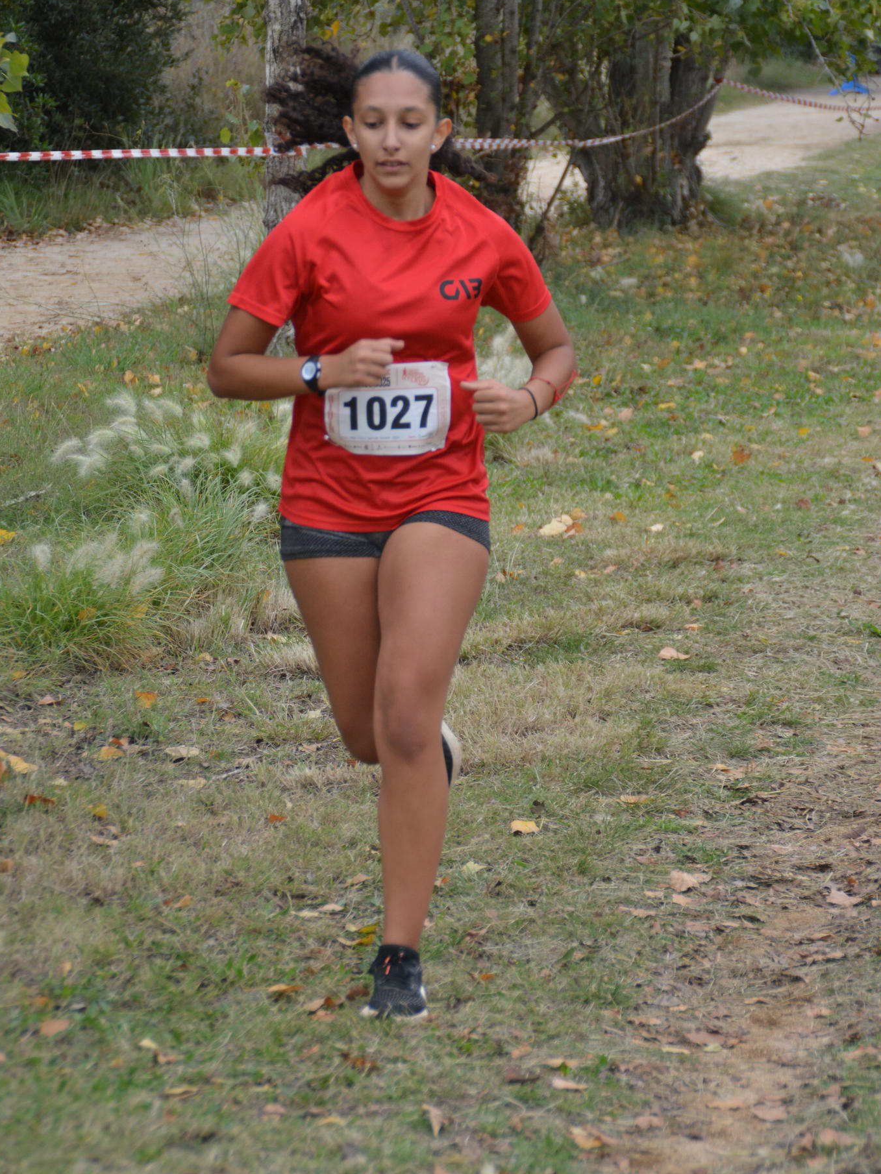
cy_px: 520
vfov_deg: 12.3
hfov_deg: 9.3
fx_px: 5429
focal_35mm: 160
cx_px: 439
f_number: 5.6
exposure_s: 1/500
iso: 360
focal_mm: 98
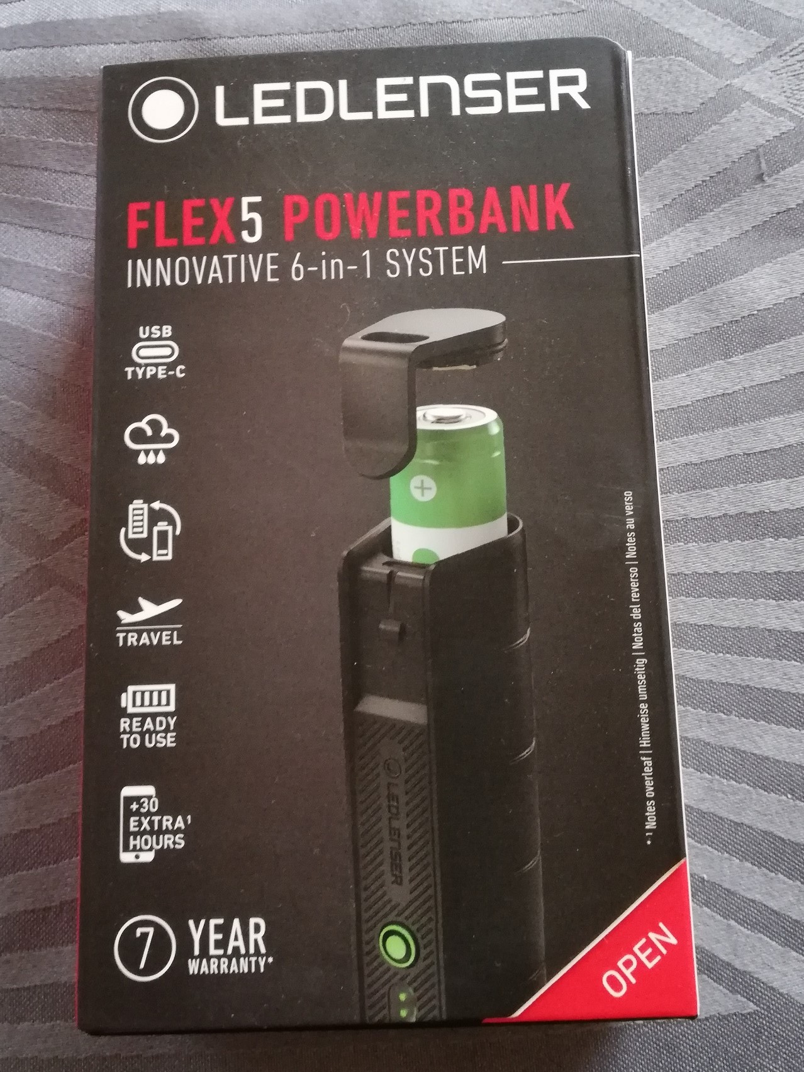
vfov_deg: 65.3
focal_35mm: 27
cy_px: 536
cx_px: 402
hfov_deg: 51.4
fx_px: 836
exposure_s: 1/16.7
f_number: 2.2
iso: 800
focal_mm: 3.81
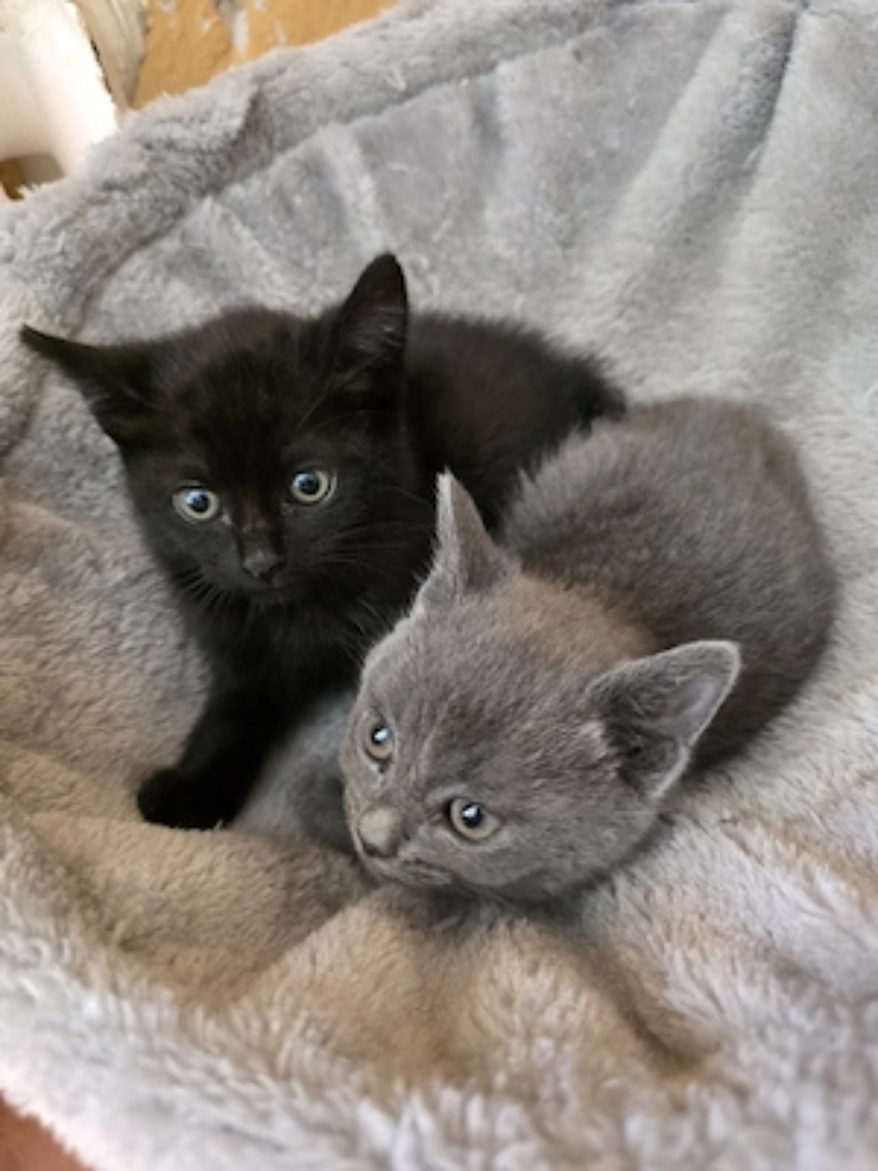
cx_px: 439
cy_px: 586
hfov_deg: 58.9
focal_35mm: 23
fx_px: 778
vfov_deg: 73.9
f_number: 1.7
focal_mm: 6.3
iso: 2000
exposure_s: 1/50.3
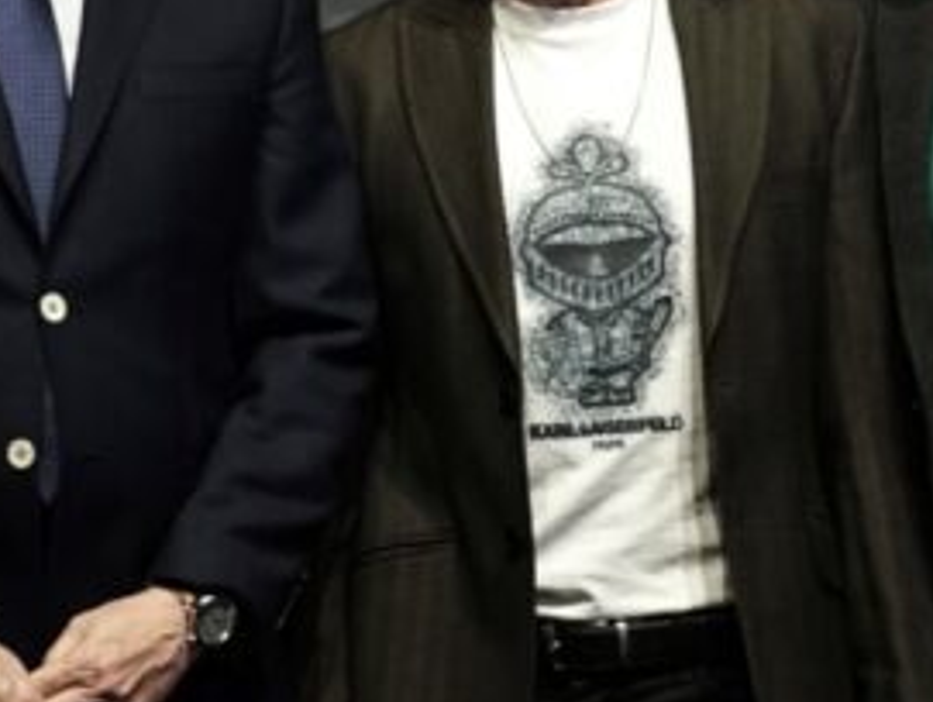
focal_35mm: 147
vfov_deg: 10.1
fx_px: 3967
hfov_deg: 13.4
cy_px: 81
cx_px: 196
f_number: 2.8
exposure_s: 1/200
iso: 1000
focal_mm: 36
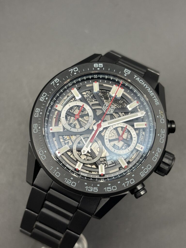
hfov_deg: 28.0
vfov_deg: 36.8
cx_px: 93
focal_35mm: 52
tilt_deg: -79.9
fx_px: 373
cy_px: 124
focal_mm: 5.96
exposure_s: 1/69
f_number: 1.6
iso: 50
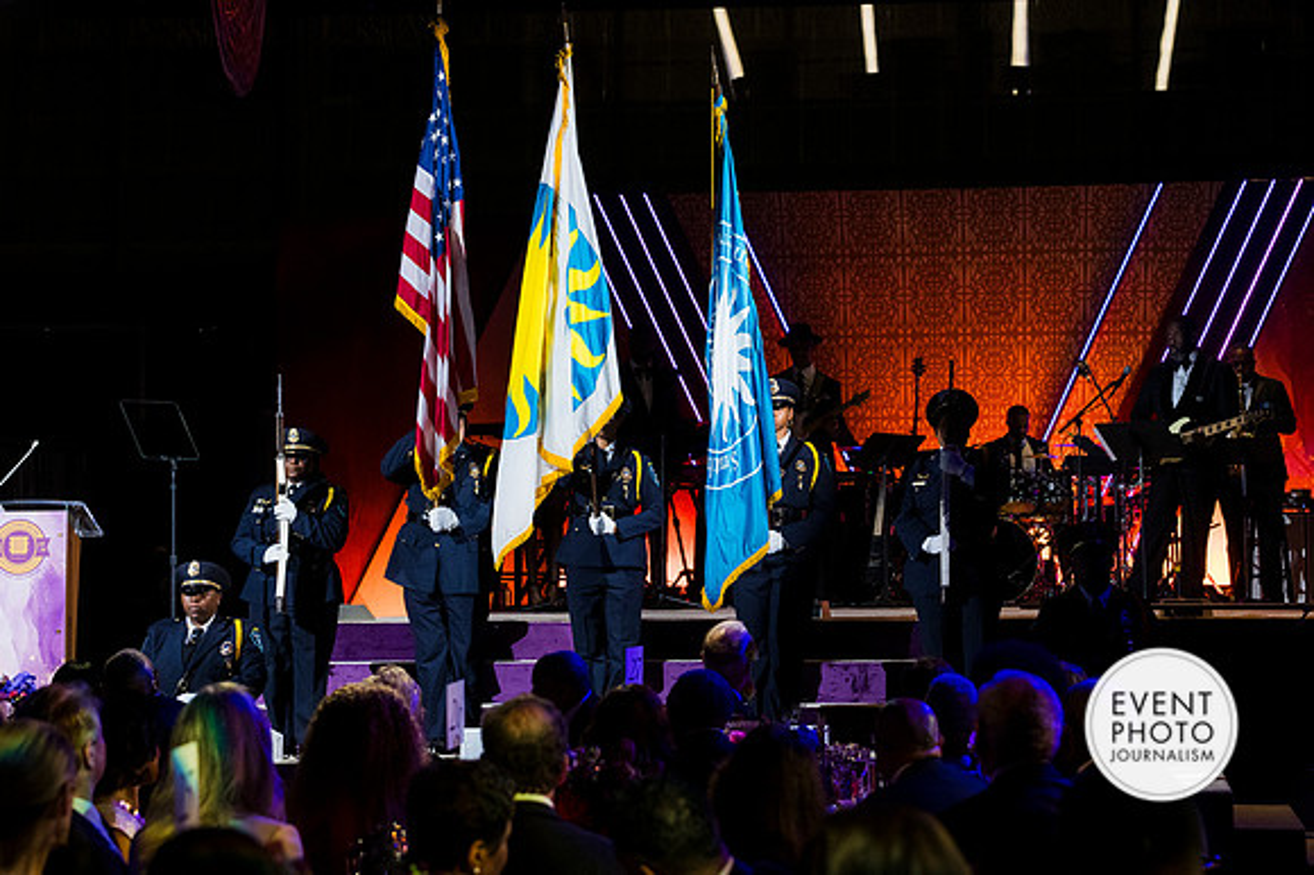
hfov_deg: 21.7
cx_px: 657
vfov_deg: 14.5
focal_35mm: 94
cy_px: 438
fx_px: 3429
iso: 1000
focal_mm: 63
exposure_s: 1/200
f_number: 3.5
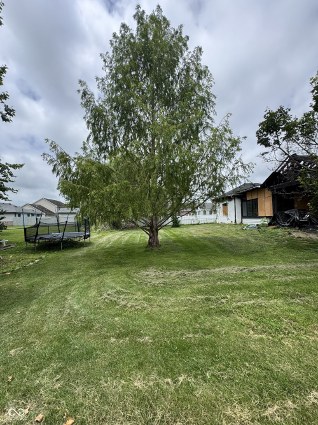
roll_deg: +1.6
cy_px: 212
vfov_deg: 102.1
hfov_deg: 85.7
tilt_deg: +2.3
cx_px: 159
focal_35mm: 14
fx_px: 172
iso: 50
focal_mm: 2.22
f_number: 2.2
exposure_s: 1/956
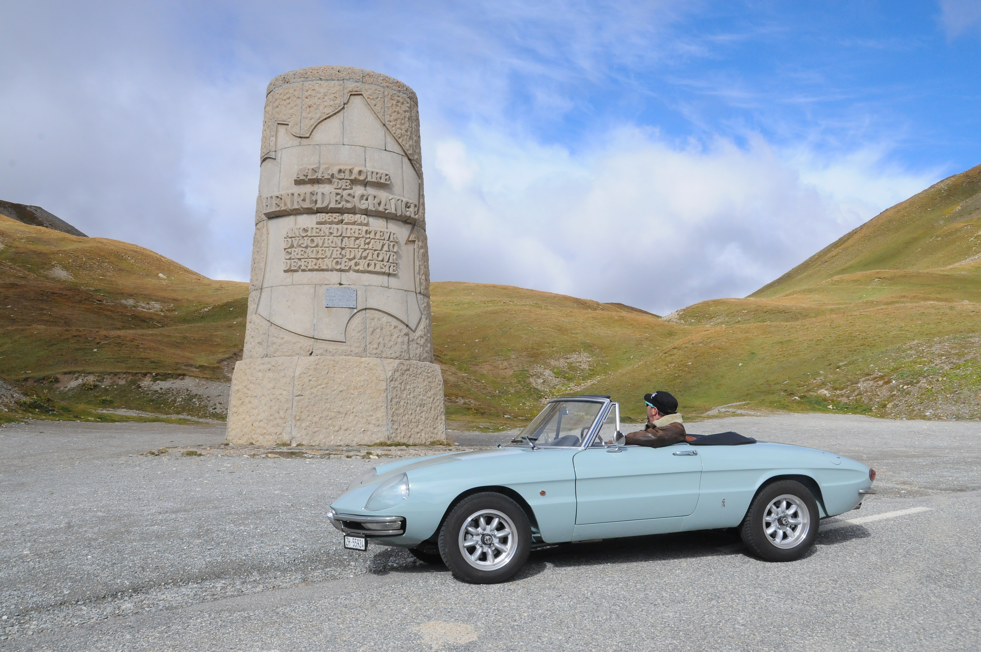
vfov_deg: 39.9
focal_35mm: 33
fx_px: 898
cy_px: 326
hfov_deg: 57.3
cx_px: 490
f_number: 14
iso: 1000
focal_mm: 22
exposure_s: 1/800
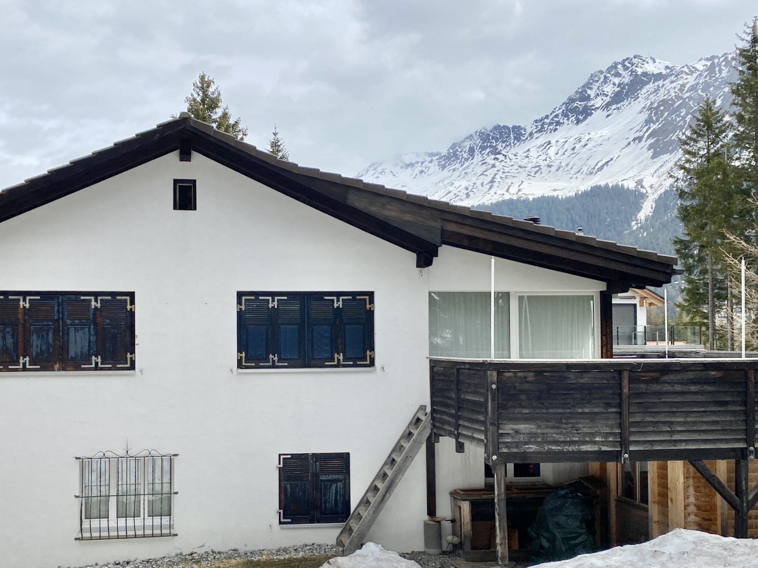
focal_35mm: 38
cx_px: 276
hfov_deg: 48.4
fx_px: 832
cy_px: 381
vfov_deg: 37.3
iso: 32
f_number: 1.8
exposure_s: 1/3846
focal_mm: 4.25
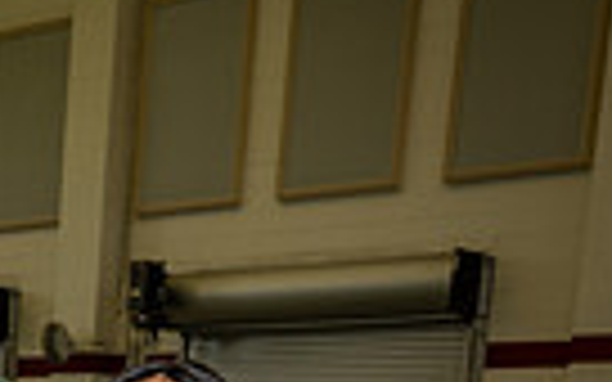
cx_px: 22
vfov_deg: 10.5
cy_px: 908
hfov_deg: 18.8
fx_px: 1801
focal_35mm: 108
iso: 640
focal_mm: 32
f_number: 5.6
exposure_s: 1/250
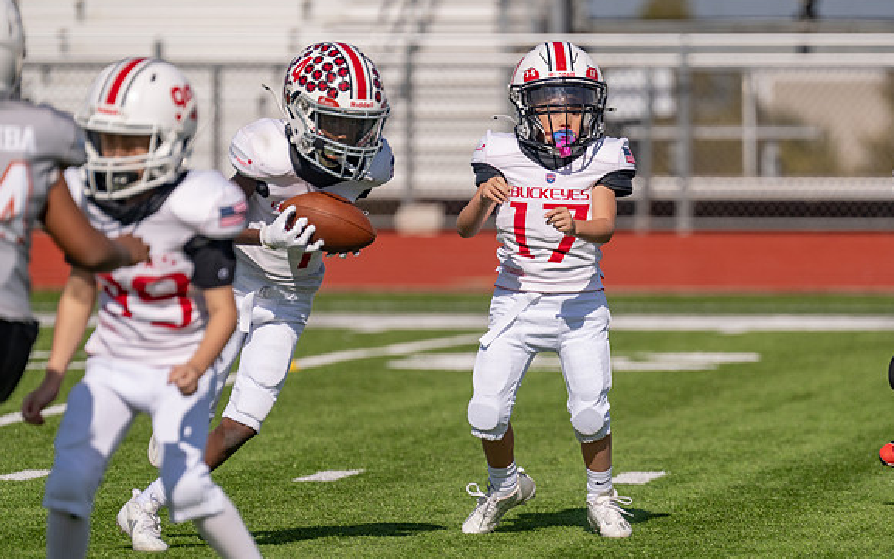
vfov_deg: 3.7
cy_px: 277
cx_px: 534
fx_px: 8749
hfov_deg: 5.8
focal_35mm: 359
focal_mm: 267
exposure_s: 1/3200
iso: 160
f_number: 4
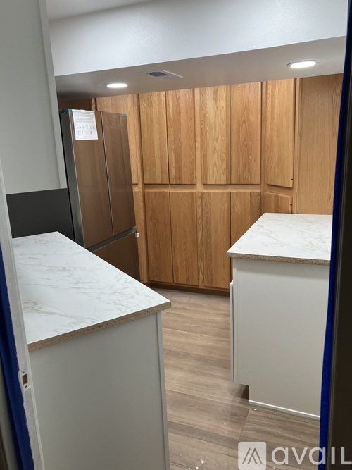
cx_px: 176
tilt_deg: -13.0
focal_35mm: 28
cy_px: 235
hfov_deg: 49.7
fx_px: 380
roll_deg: +3.6
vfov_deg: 63.5
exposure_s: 1/120
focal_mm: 3.99
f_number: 1.8
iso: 80
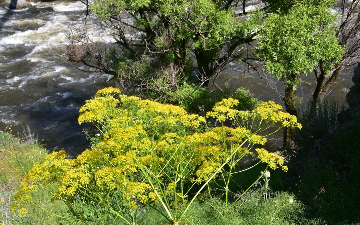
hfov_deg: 51.5
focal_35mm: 38
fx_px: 373
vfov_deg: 33.4
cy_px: 142
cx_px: 190
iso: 100
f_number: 9
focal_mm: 31
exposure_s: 1/125
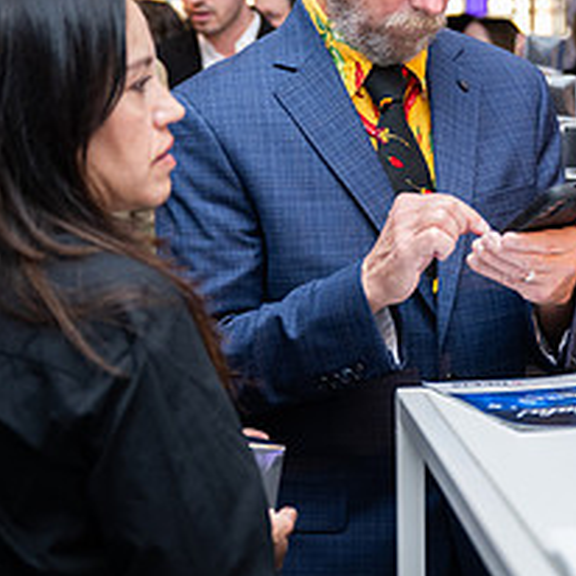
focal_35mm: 98
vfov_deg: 17.7
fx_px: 1845
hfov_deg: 17.6
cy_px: 169
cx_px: 467
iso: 640
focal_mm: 41
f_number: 2.8
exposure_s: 1/200
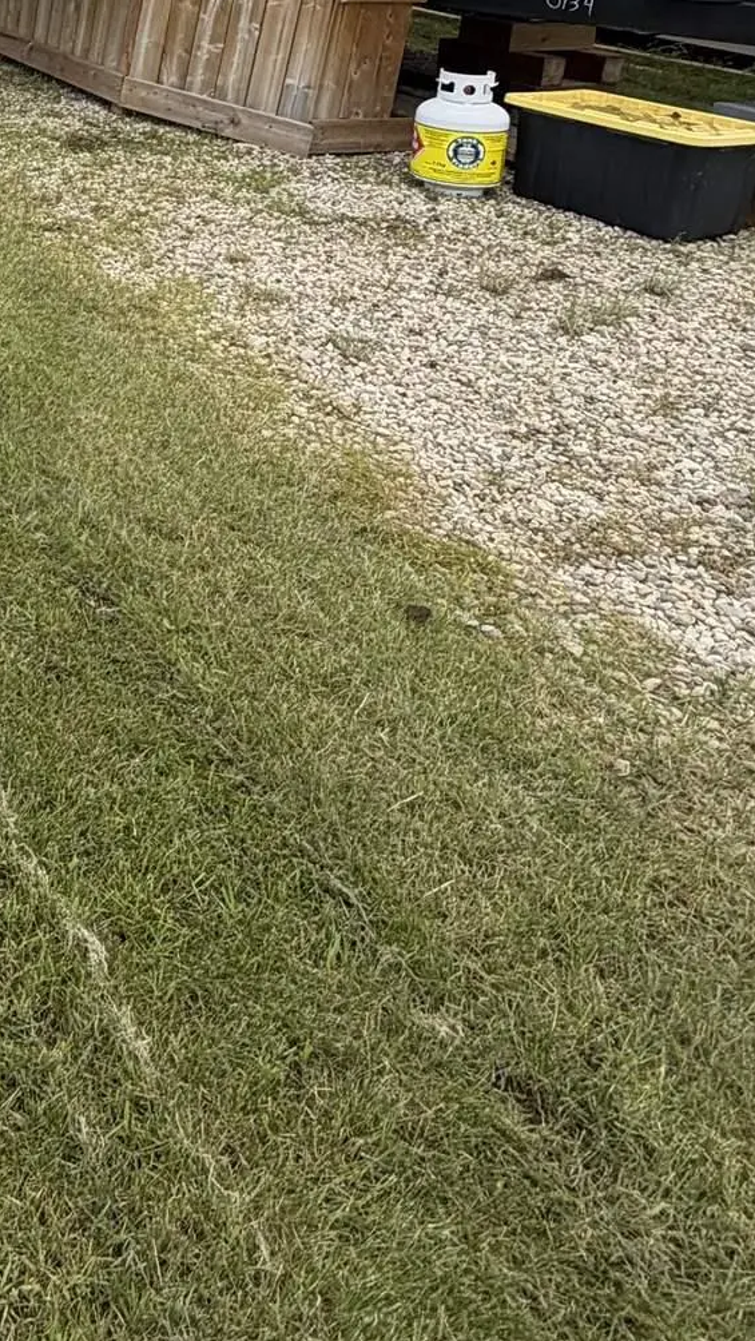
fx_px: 1245
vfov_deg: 49.9
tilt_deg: -14.2
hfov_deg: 27.4
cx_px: -259
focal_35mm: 35
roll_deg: -1.0
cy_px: 118
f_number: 2.2
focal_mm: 2.22
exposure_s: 1/760
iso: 40
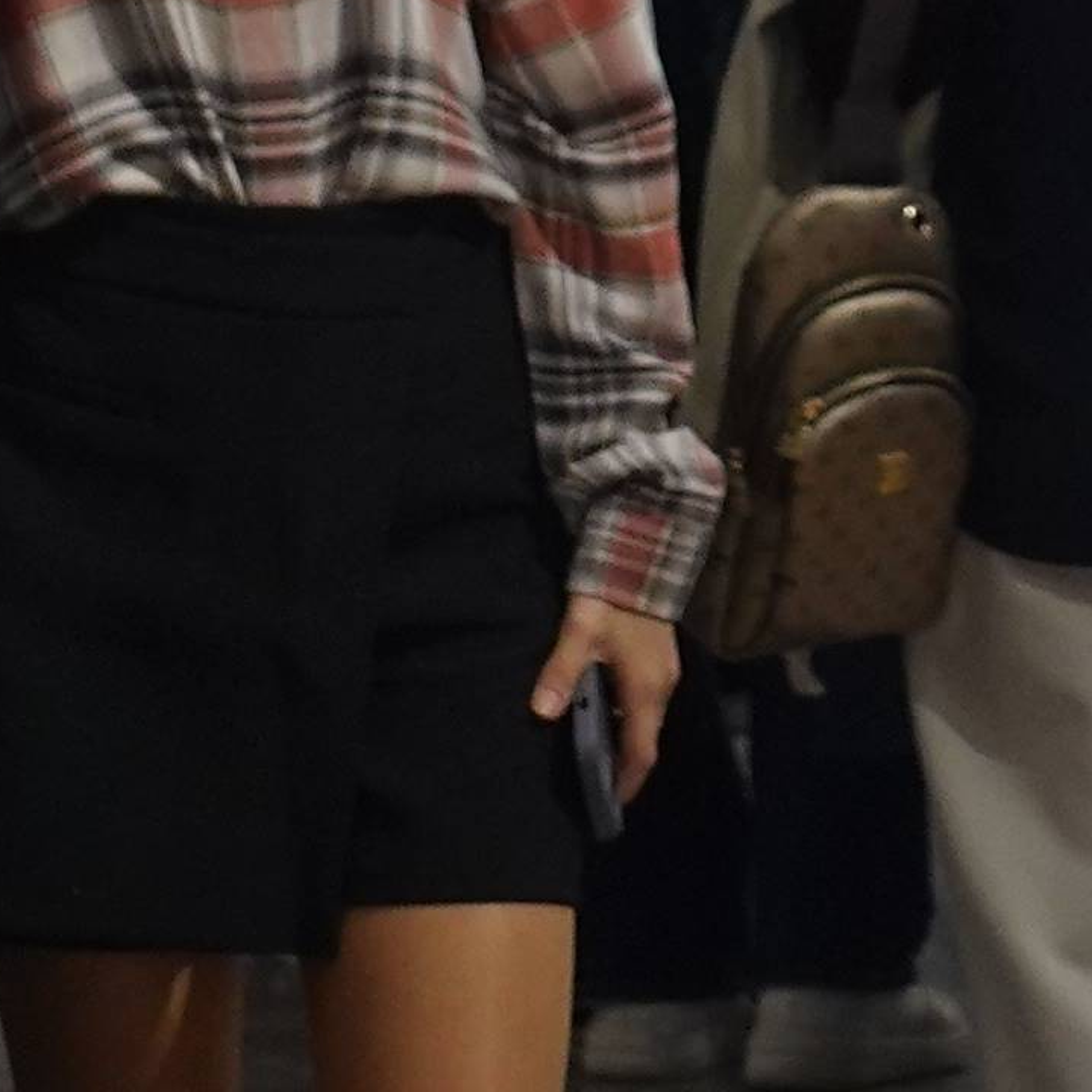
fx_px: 14062
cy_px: -716
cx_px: 778
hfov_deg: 4.4
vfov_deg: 4.4
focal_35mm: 394
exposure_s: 1/80
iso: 500
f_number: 2.8
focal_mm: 22.74
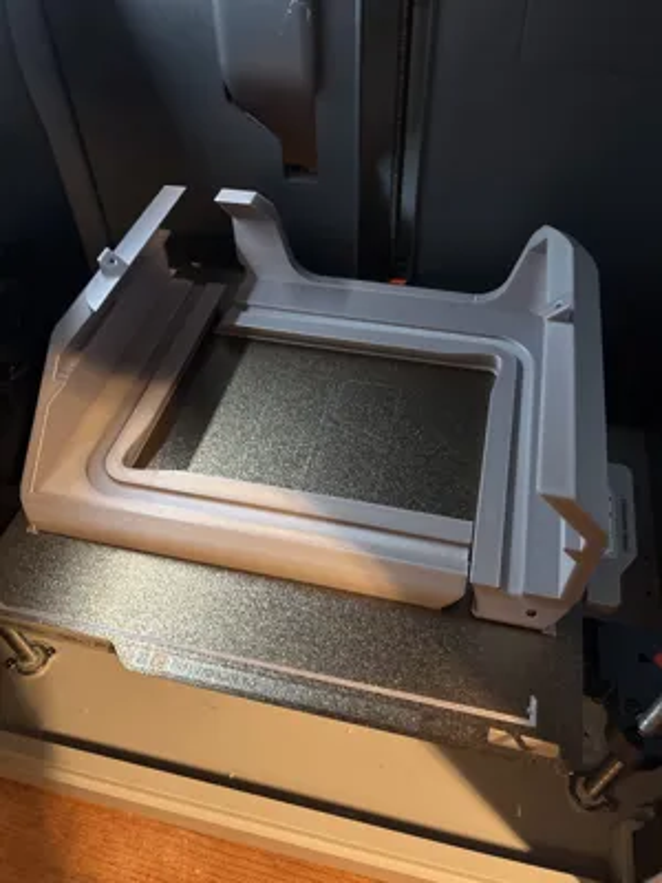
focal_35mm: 26
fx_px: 663
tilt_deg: -49.0
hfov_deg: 53.1
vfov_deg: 67.3
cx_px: 331
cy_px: 442
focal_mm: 5.96
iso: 500
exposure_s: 1/25
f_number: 1.6
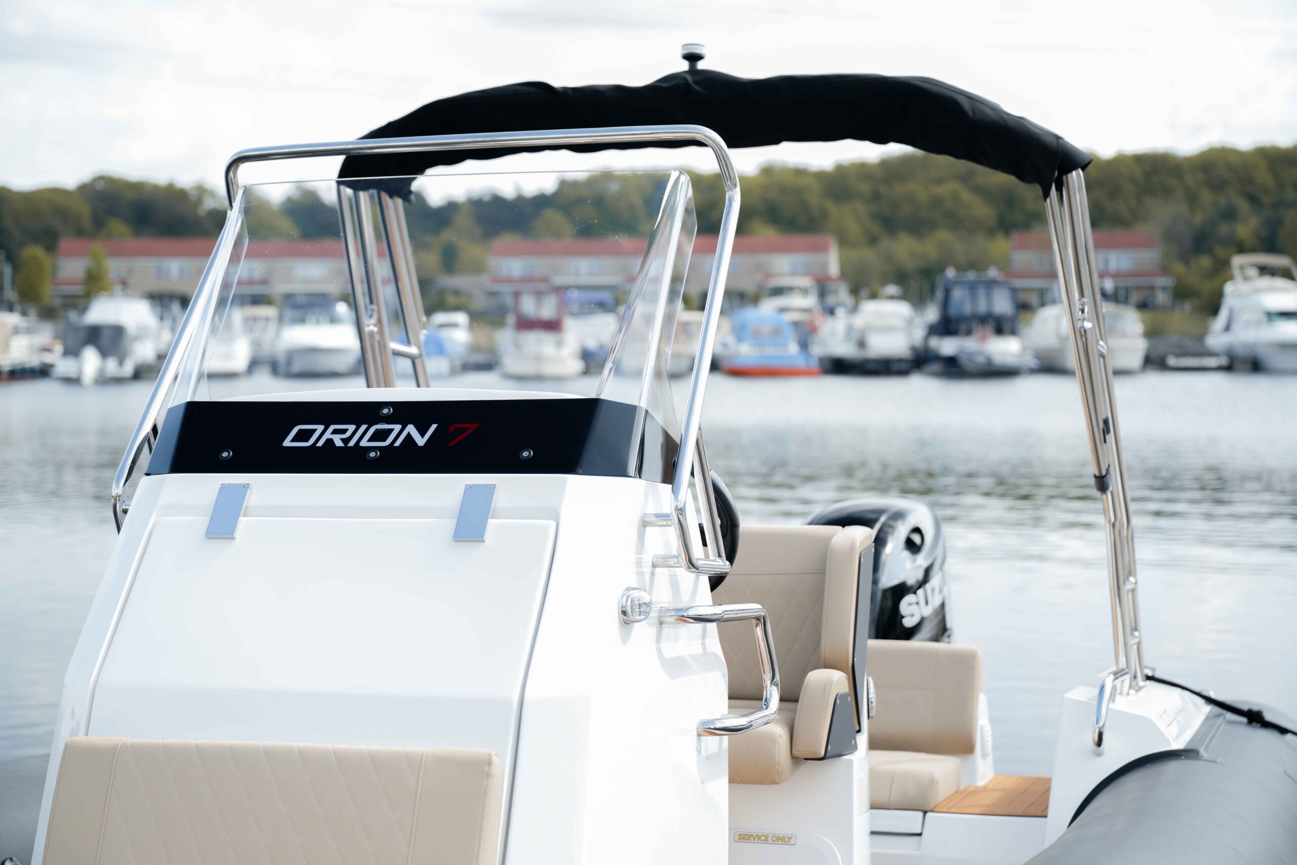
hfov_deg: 32.4
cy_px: 432
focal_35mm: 62
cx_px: 648
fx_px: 2234
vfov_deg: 21.9
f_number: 3.5
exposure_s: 1/400
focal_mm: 62
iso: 400
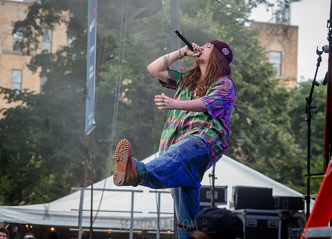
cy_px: 102
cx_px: 199
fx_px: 1279
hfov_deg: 14.8
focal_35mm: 135
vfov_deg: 10.7
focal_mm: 112
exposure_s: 1/500
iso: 1000
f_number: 5
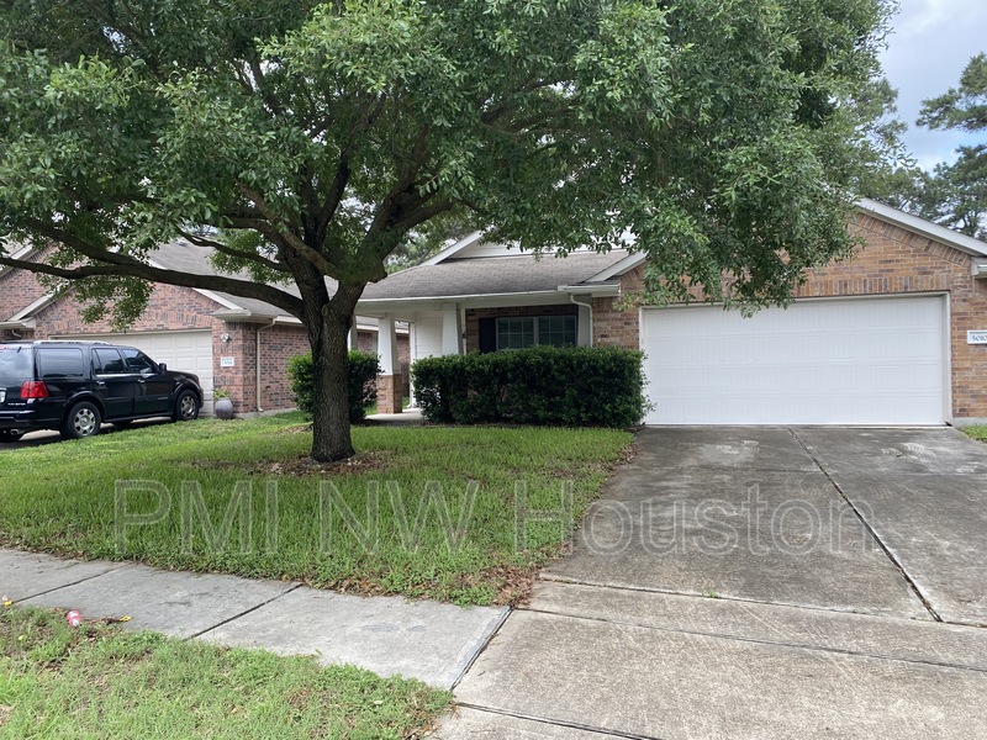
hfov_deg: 67.3
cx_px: 494
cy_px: 370
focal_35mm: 26
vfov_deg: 53.1
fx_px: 741
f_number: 1.8
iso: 32
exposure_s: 1/604
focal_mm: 4.25
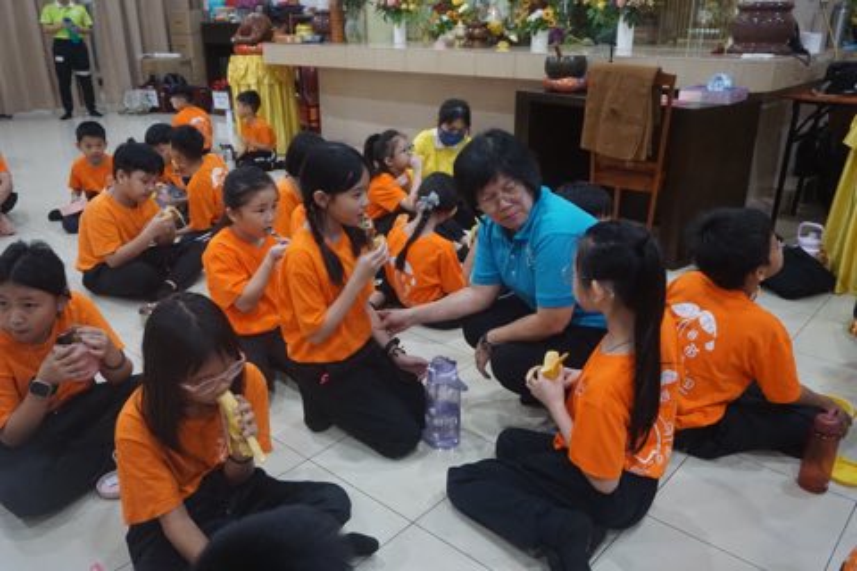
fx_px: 714
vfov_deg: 43.6
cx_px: 428
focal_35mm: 30
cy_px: 286
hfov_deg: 61.9
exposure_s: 1/160
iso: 3200
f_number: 4
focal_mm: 20
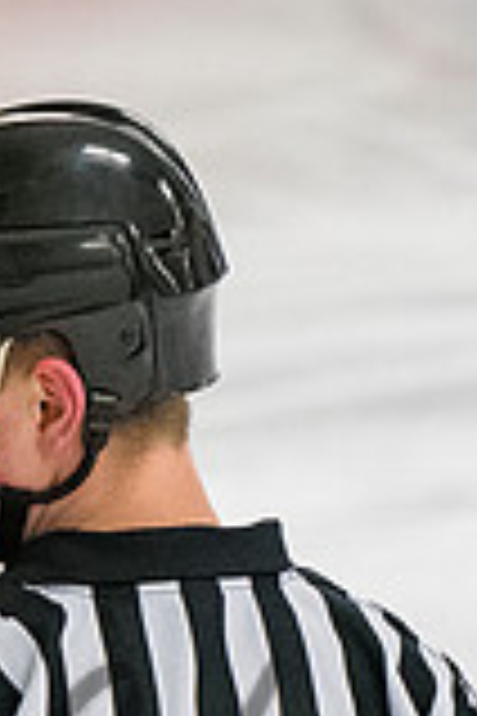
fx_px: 19158
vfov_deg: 2.1
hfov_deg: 1.4
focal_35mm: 964
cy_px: 856
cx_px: 157
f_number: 3.5
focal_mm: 135
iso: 2500
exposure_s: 1/800
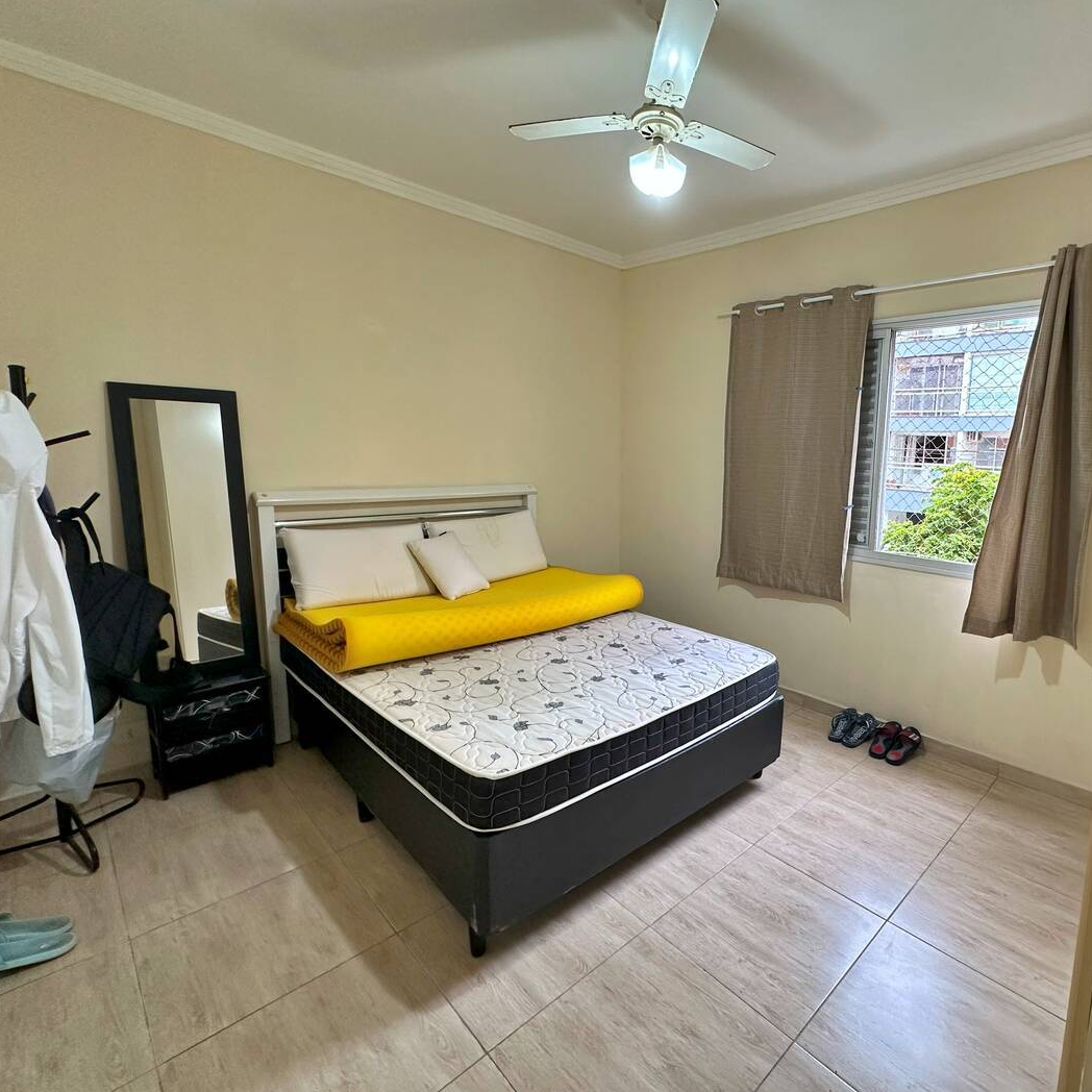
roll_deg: -2.2
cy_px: 531
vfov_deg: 83.9
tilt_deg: -7.7
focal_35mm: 17
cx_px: 713
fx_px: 607
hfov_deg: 81.6
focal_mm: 2.22
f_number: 2.2
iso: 200
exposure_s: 1/60
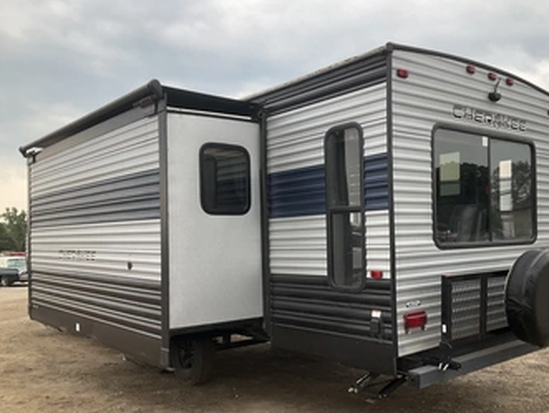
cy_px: 239
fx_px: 556
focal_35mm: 35
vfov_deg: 40.7
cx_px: 317
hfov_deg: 52.4
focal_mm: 3
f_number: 1.8
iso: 20
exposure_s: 1/122
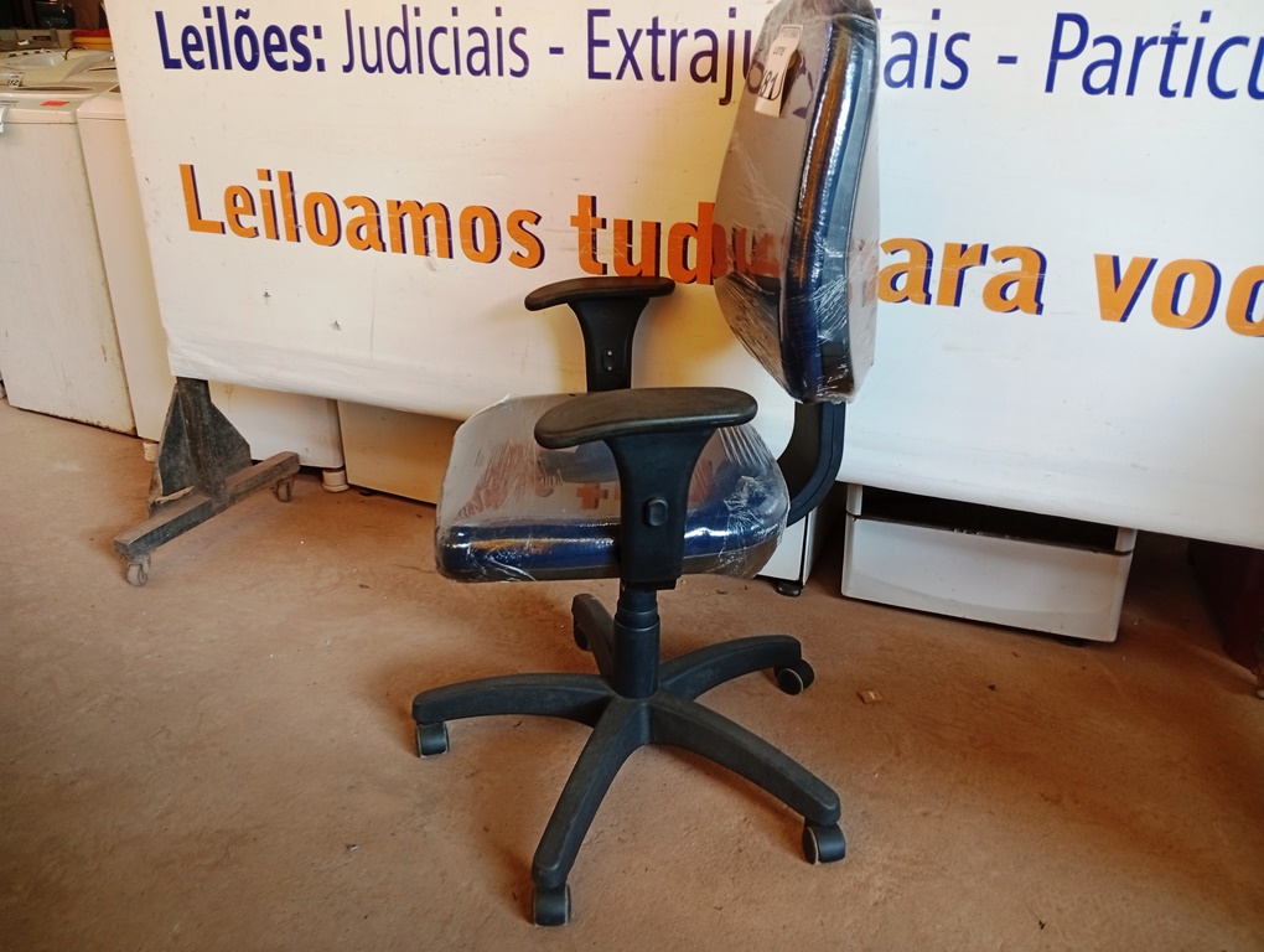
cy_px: 476
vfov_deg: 51.5
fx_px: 987
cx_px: 632
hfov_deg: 65.2
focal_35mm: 27
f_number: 1.8
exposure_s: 1/60
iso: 225
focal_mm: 3.98
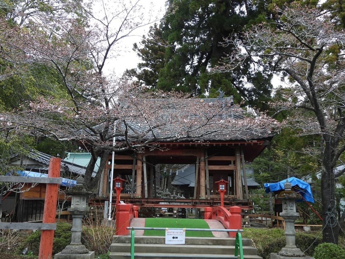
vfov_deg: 40.7
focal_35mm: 35
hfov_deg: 52.6
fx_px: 349
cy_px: 130
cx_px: 172
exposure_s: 1/100
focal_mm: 6.2
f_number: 3.2
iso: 100
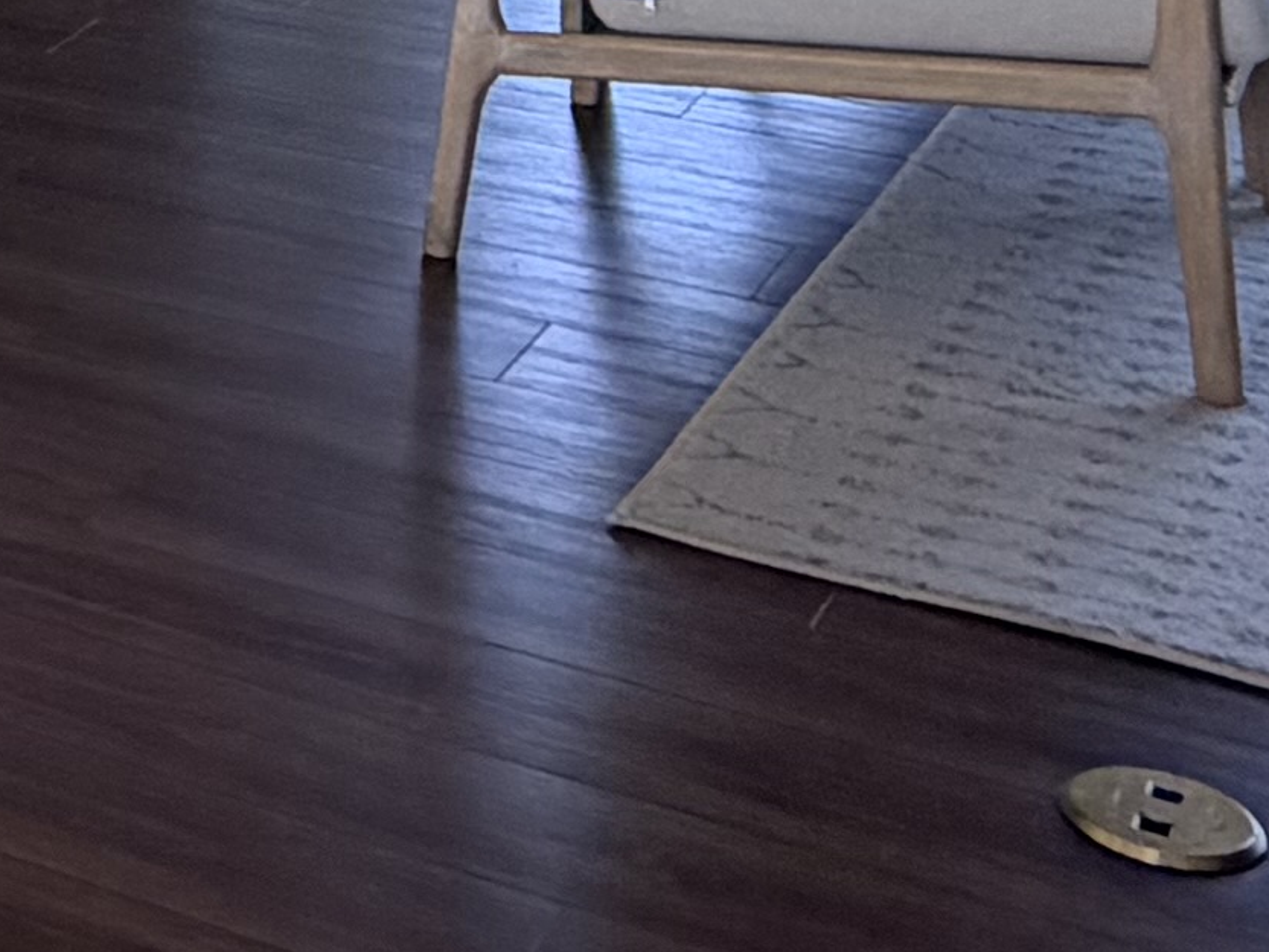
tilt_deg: +1.0
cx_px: -716
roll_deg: +1.5
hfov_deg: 17.9
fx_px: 3520
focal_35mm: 96
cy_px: -1142
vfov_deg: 12.8
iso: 100
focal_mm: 2.22
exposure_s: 1/121
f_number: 2.2
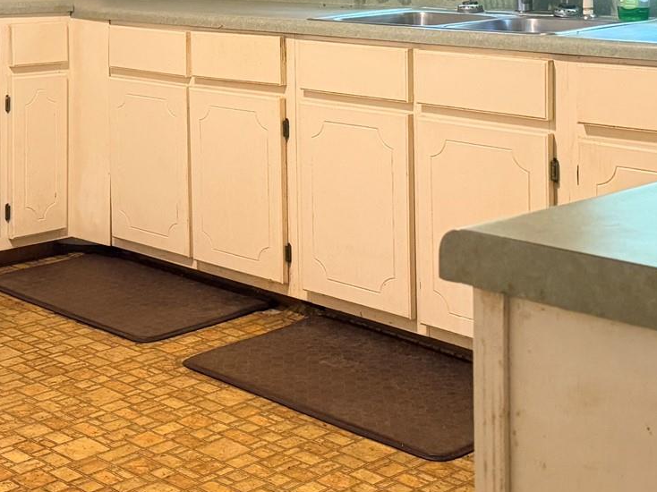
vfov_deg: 21.3
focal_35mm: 67
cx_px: 240
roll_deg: +0.7
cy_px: 24
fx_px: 1271
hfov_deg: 28.9
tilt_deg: -4.5
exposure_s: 1/60
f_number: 1.78
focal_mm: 6.76
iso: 800
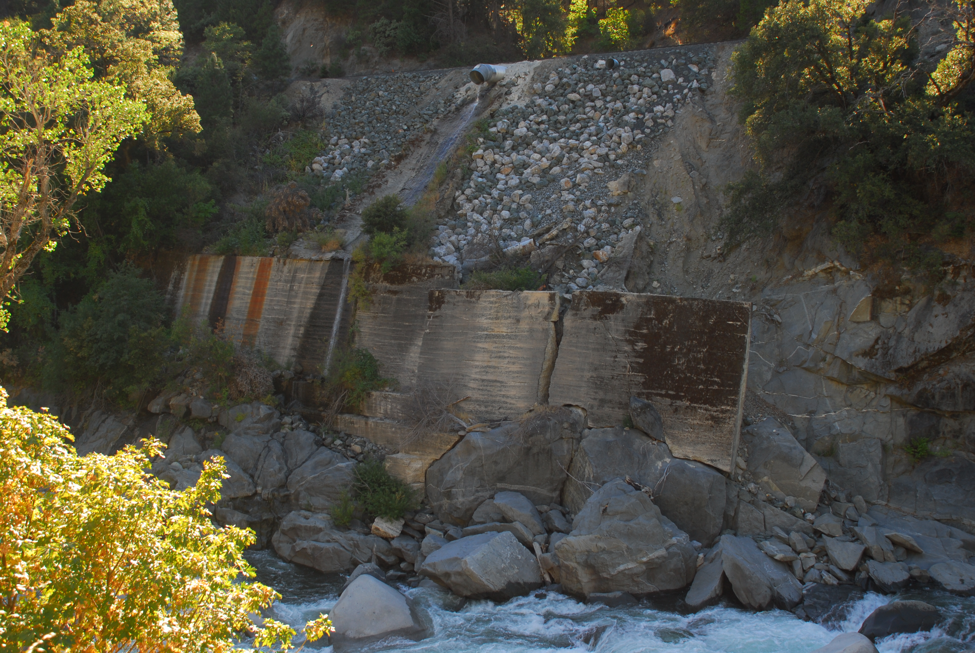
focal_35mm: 39
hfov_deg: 49.5
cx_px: 488
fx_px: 1058
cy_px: 326
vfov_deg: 34.3
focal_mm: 26
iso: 125
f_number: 5.6
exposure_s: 1/80
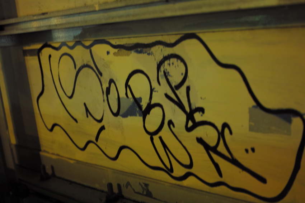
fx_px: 381
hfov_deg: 43.6
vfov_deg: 29.9
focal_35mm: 45
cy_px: 102
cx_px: 152
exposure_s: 1/5
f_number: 2.8
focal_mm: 30
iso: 200
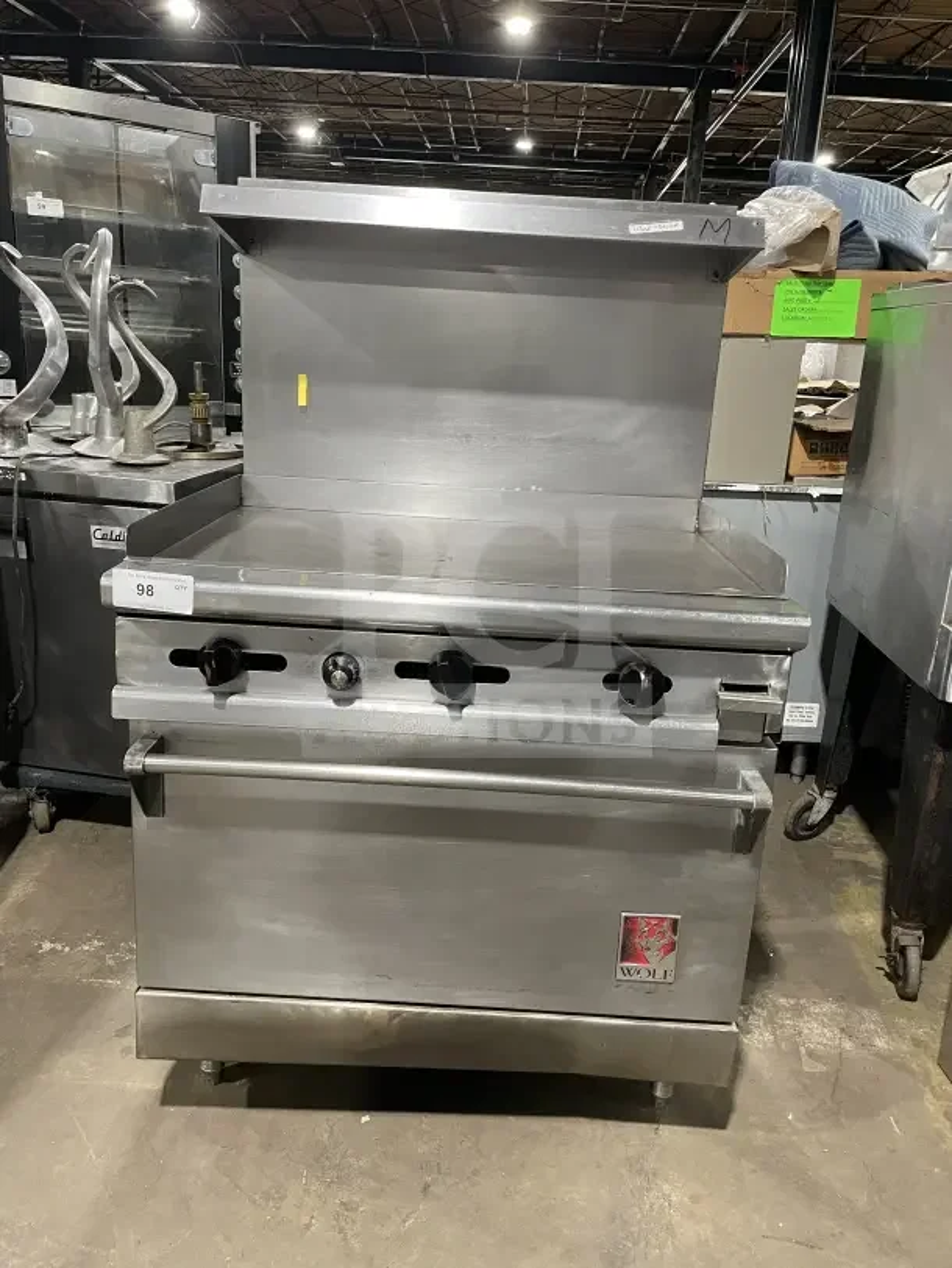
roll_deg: -2.2
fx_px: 953
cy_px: 634
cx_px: 476
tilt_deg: -16.0
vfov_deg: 67.3
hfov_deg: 53.1
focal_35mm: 26
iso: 320
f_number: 1.6
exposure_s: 1/60
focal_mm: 4.2
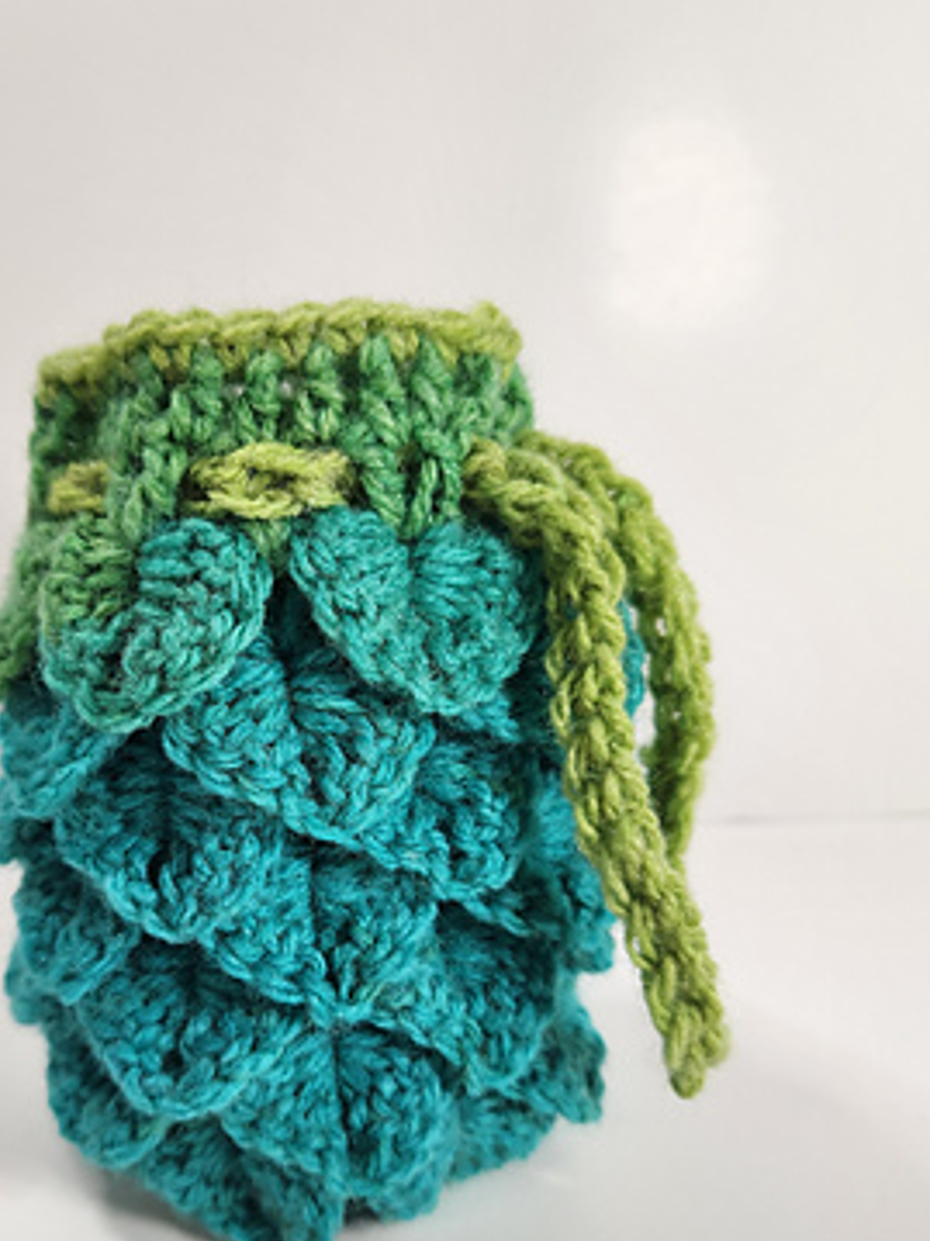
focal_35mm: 32
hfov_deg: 43.7
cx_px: 339
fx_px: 1147
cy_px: 771
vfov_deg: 56.2
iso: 100
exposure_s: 1/180
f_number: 1.8
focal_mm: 5.4
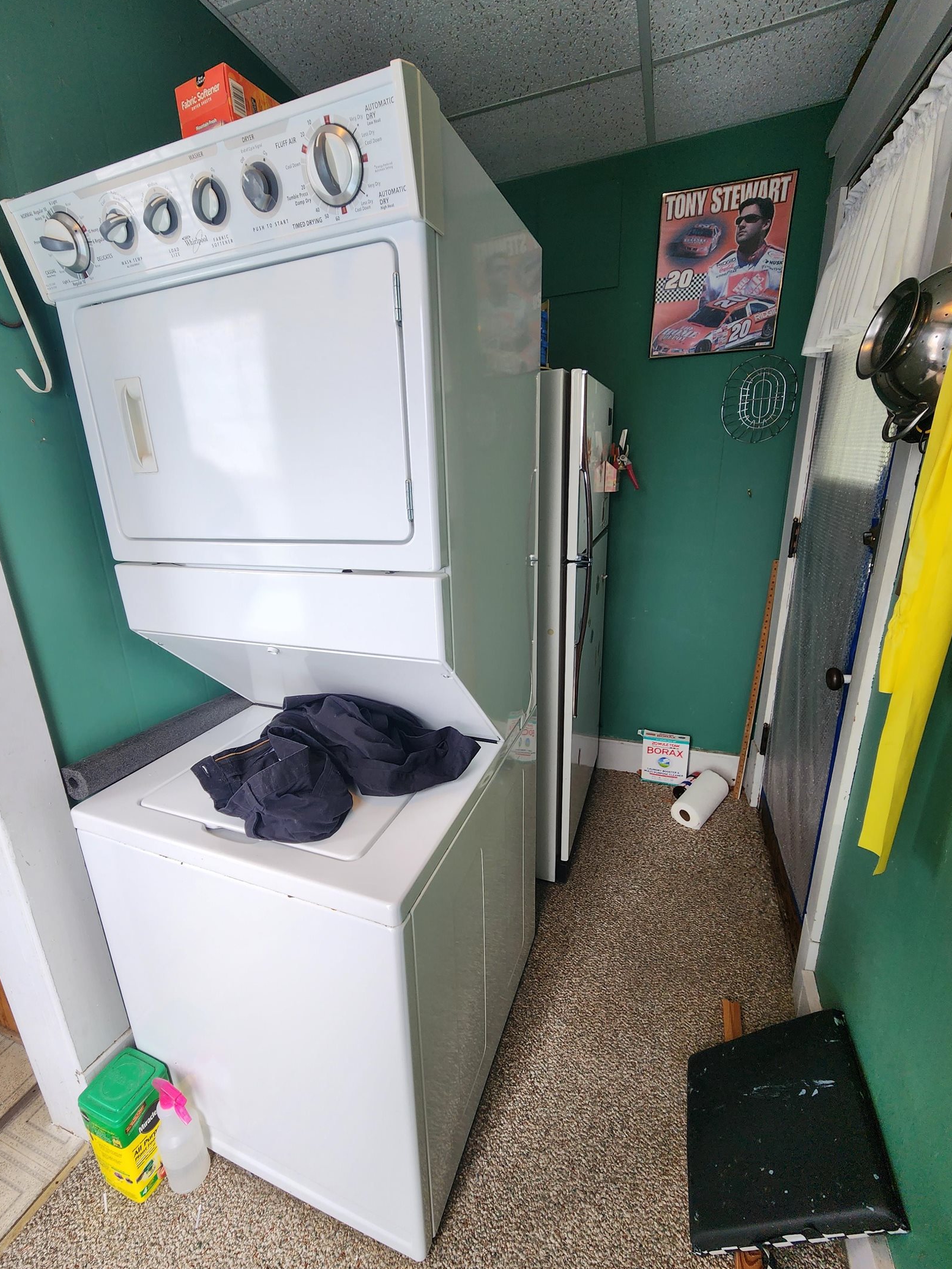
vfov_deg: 102.0
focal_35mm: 14
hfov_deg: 85.6
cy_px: 650
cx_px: 443
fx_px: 513
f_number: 2.2
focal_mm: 2.2
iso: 100
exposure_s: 1/60
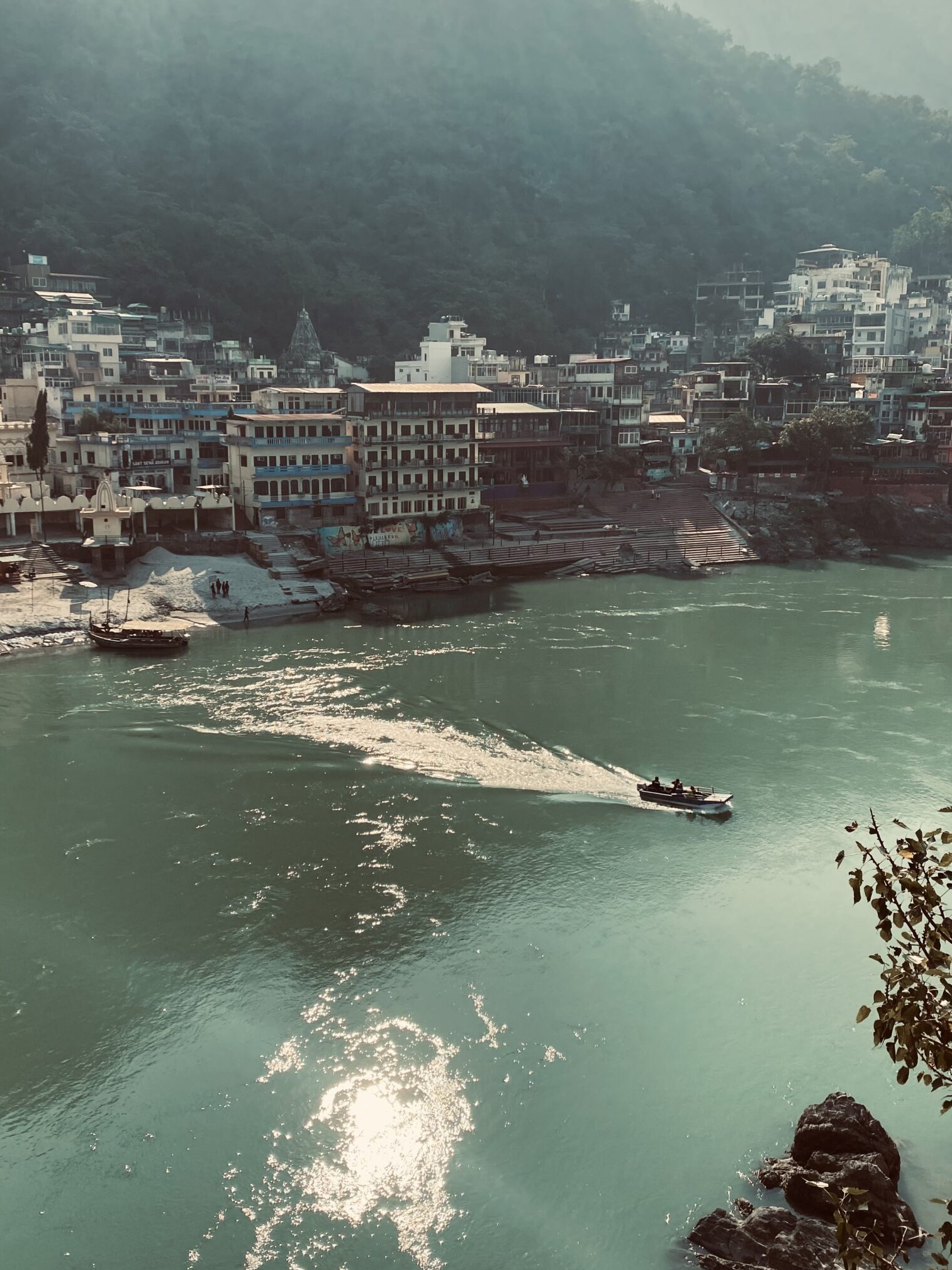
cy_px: 642
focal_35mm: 33
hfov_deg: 42.9
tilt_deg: -10.0
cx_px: 442
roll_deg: +1.1
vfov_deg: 55.3
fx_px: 1210
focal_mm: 4.25
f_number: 1.8
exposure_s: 1/2688
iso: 32
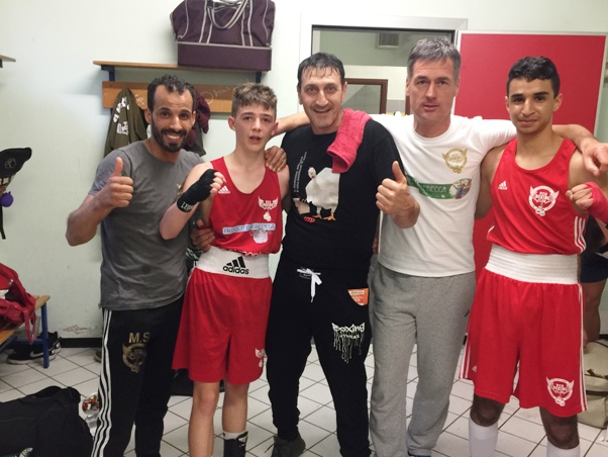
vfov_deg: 42.9
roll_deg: -2.4
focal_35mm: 33
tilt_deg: -7.0
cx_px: 297
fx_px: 580
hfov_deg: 55.3
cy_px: 248
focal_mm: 4.15
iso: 100
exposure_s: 1/17
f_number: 2.2
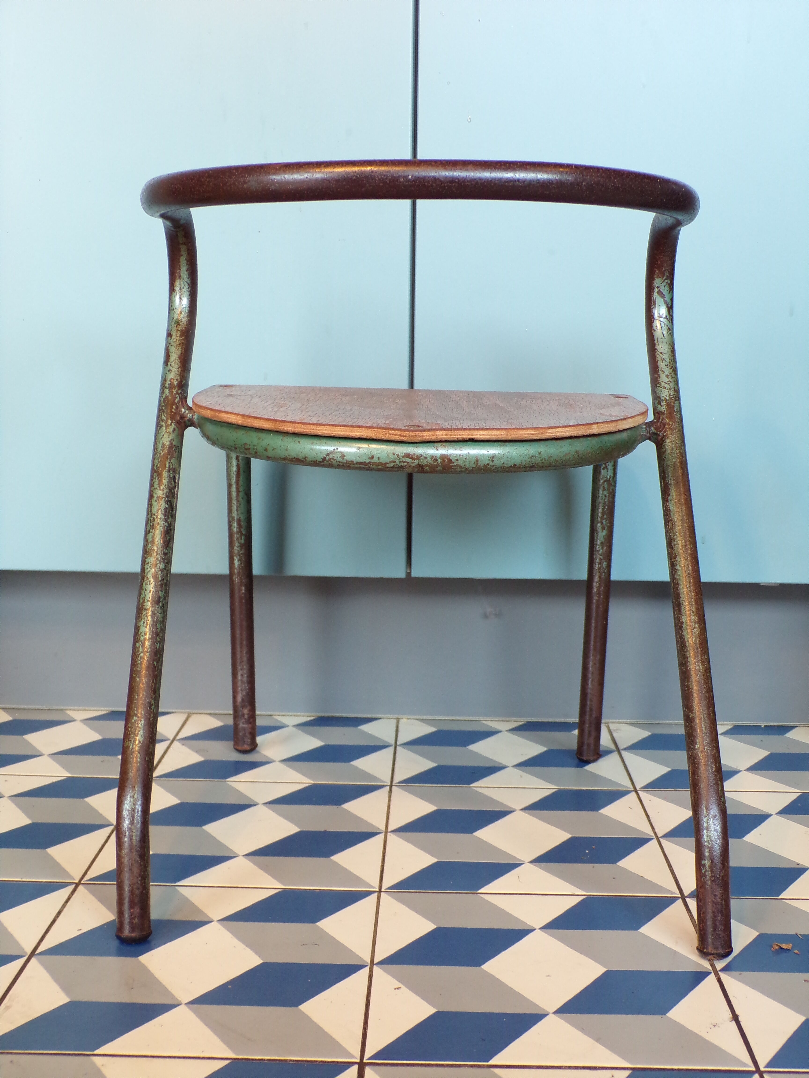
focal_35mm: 37
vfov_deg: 50.1
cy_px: 539
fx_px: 1153
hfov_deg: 38.7
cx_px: 404
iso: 200
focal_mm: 6.6
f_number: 3.3
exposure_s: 1/30
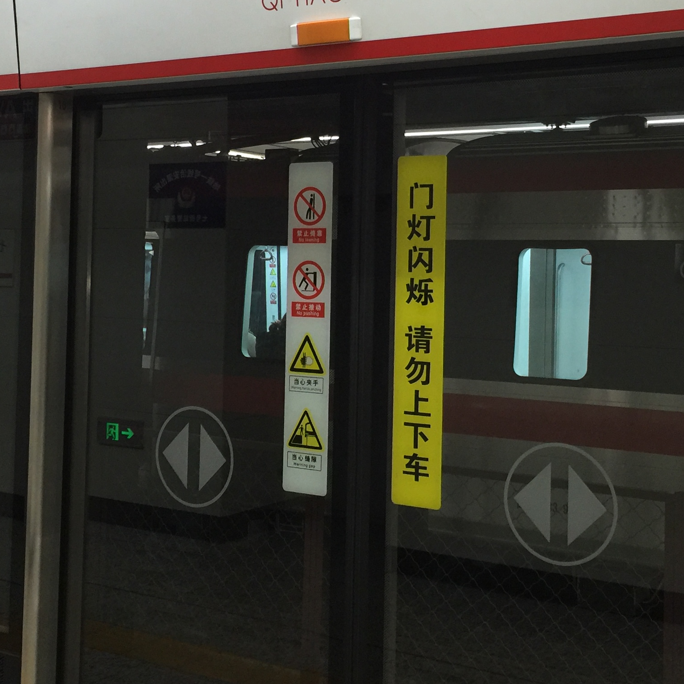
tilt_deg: +1.1
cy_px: 248
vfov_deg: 30.9
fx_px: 1230
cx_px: 328
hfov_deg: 31.1
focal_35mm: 55
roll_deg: -1.8
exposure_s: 1/17
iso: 100
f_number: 2.2
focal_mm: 4.15
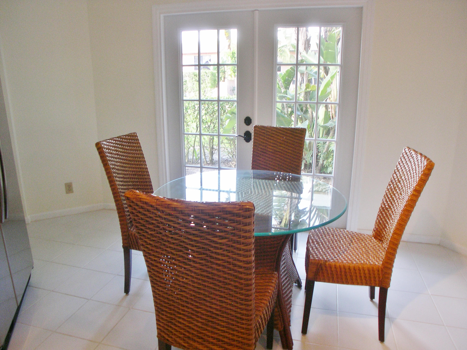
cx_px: 234
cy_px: 175
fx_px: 513
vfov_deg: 37.7
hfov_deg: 49.0
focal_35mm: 38
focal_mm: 8
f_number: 2.8
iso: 100
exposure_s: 1/42
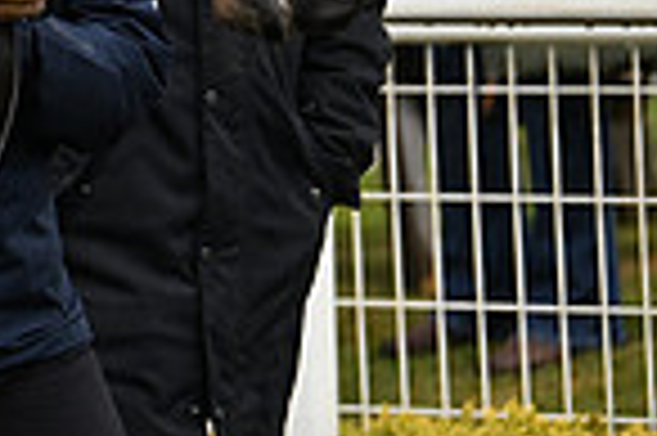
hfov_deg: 4.2
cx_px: -616
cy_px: -425
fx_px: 8841
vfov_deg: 2.8
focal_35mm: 485
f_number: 3.5
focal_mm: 122
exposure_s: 1/8000
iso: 800
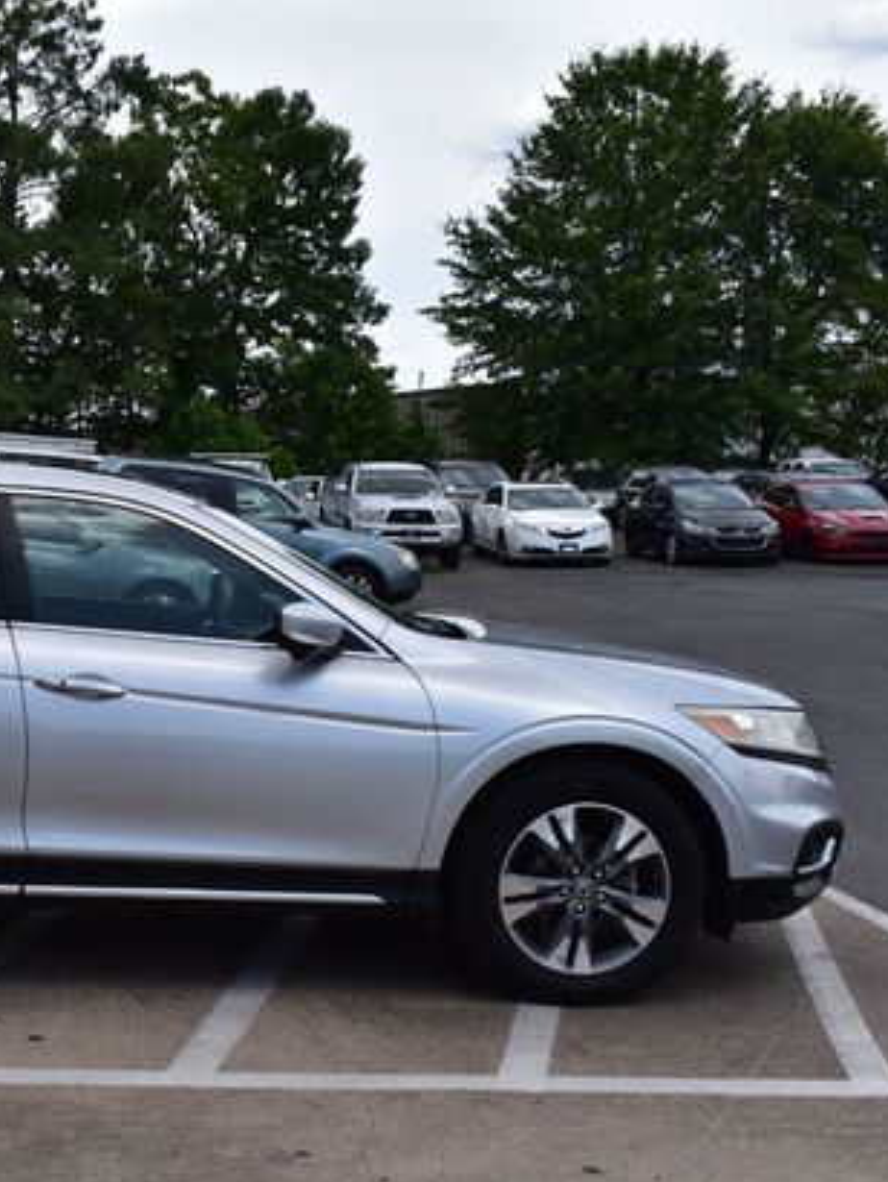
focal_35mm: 54
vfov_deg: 35.5
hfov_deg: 25.9
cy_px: 611
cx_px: 29
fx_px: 1845
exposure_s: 1/500
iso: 320
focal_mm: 24
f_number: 11
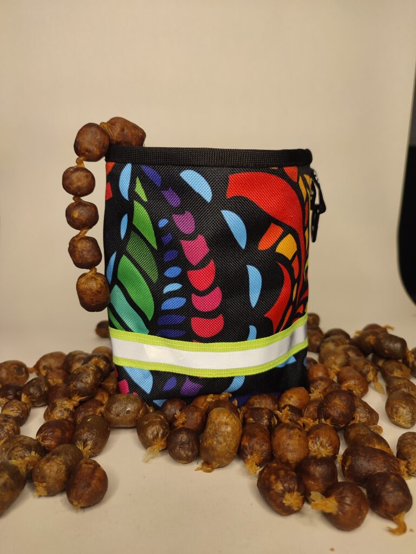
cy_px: 277
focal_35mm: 25
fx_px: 401
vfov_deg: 69.4
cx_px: 208
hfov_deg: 54.9
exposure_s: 1/33
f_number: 1.9
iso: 694
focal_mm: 6.04
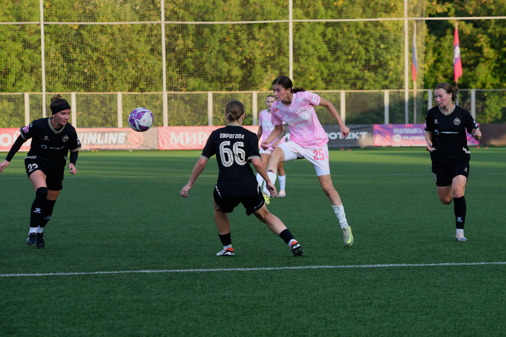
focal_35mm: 187
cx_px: 334
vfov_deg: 7.3
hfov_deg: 11.0
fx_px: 2635
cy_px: 168
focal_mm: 140
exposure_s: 1/2500
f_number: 7.1
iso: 2200
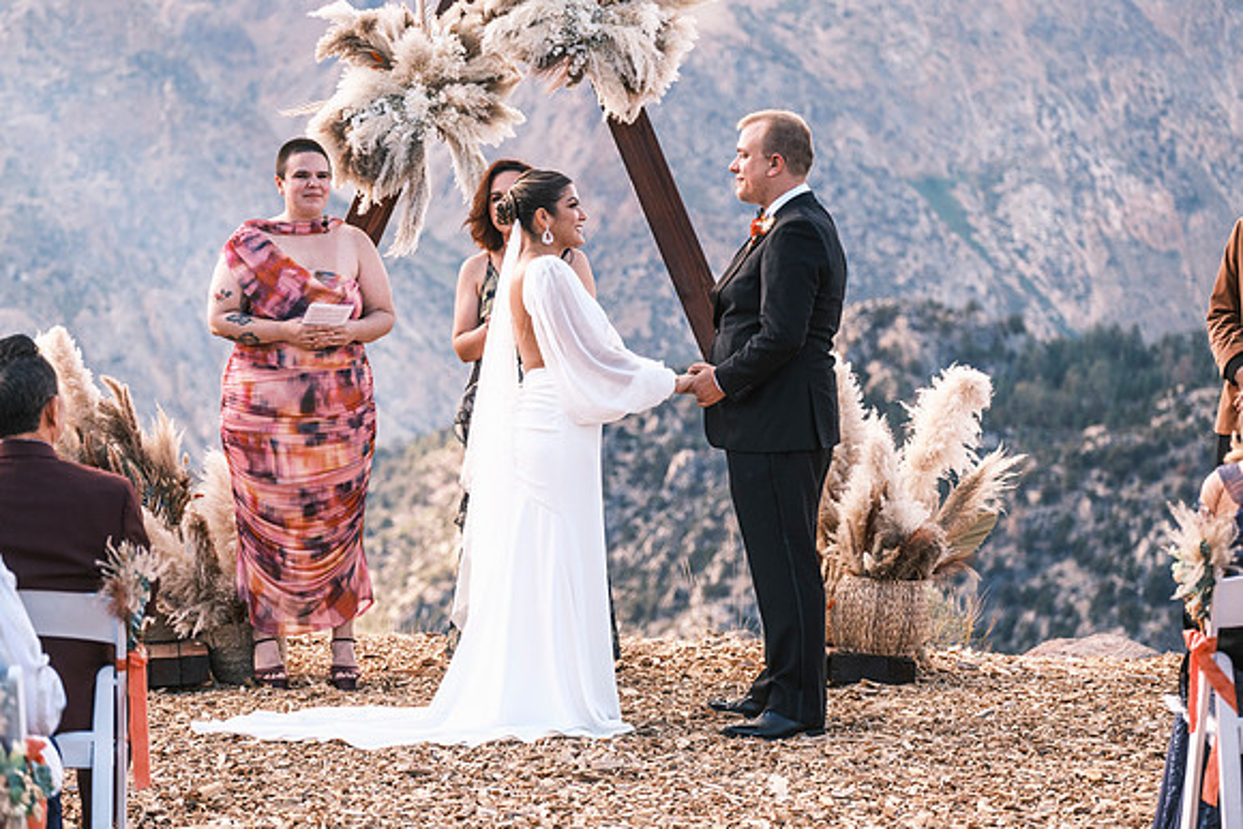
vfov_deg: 13.3
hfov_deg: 19.8
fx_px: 3557
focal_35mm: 103
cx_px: 622
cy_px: 414
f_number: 2.8
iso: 400
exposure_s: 1/900
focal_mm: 68.7
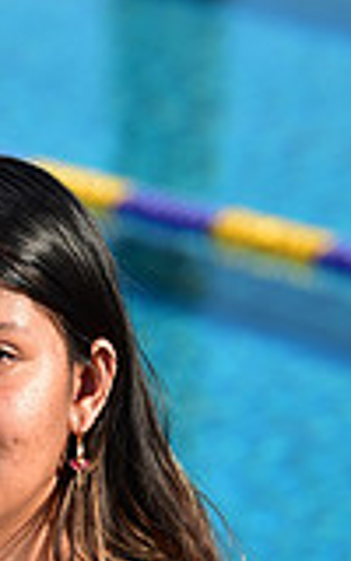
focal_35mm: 461
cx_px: 23
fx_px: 7056
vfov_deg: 4.5
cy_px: 806
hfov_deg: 2.8
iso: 64
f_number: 5.6
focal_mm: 125
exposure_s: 1/250
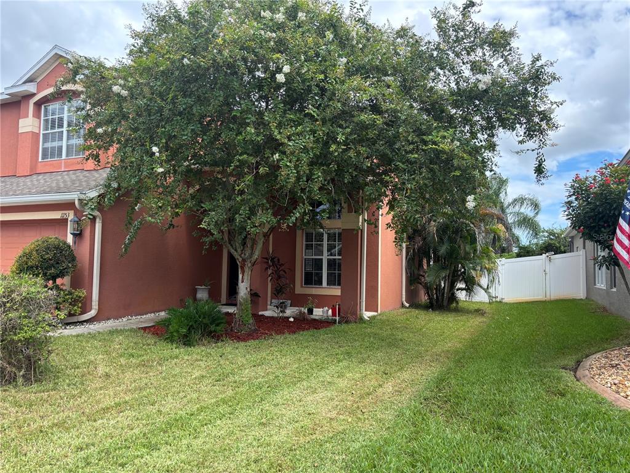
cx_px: 315
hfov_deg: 67.3
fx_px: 473
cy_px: 236
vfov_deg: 53.1
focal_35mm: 26
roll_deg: -1.4
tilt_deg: +3.4
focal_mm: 5.96
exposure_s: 1/732
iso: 50
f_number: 1.6
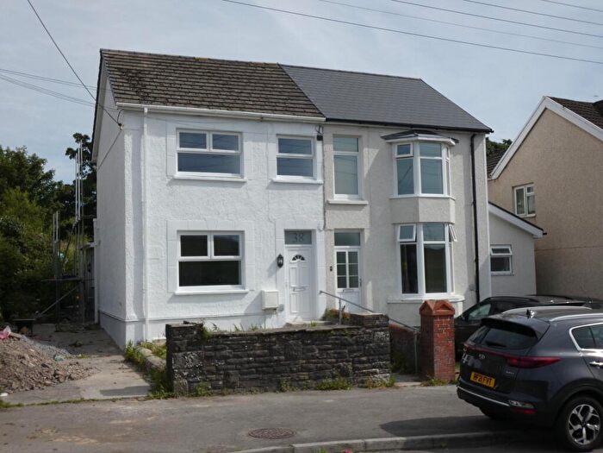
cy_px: 226
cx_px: 302
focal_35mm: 39
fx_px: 679
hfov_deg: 47.9
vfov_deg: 36.8
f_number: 4.5
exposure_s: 1/800
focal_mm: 7.1
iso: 80
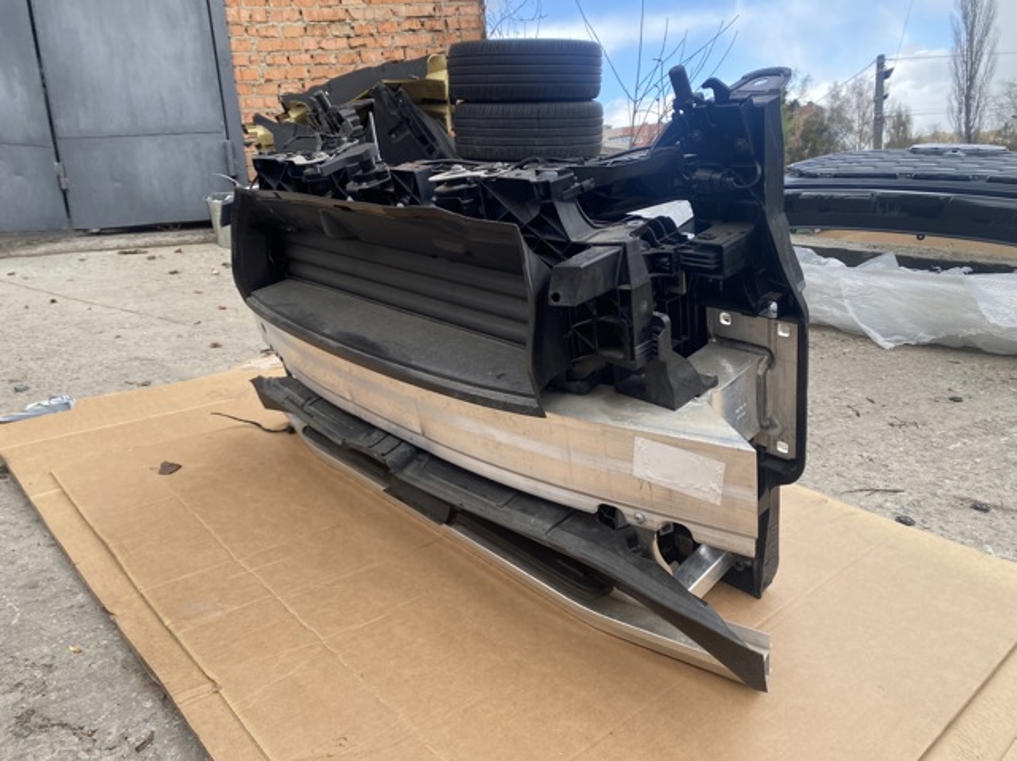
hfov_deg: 67.3
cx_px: 508
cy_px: 380
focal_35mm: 26
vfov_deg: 53.0
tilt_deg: -11.7
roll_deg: +5.3
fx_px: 763
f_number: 1.8
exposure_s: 1/315
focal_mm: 4.25
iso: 32
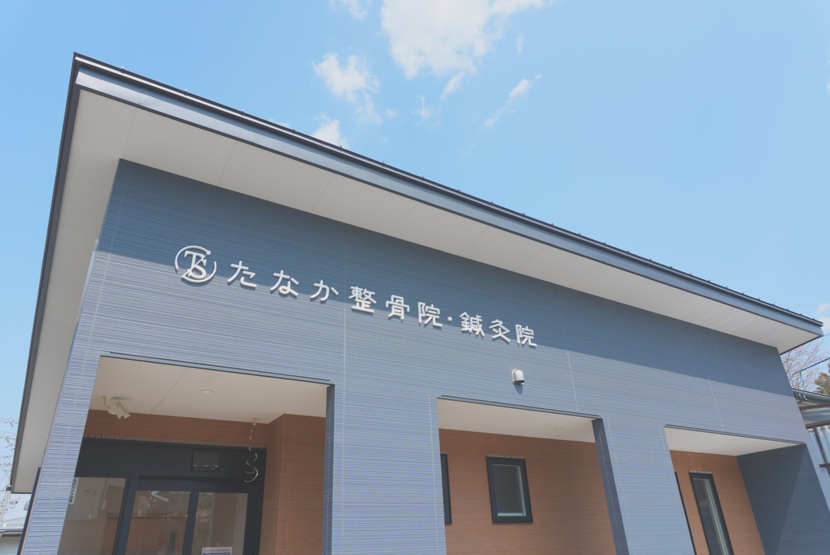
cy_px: 278
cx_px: 415
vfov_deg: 53.2
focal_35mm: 24
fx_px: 554
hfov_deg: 73.7
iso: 100
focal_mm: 16
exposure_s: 1/500
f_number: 5.6
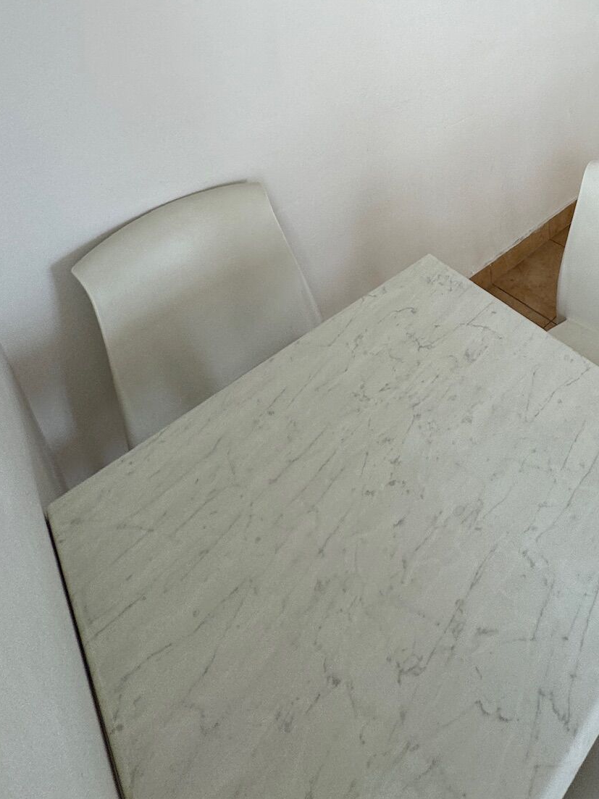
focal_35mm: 26
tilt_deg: -20.2
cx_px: 506
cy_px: 62
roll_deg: +5.7
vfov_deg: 56.7
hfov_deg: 48.9
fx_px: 600
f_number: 2.2
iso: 64
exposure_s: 1/99
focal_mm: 2.22
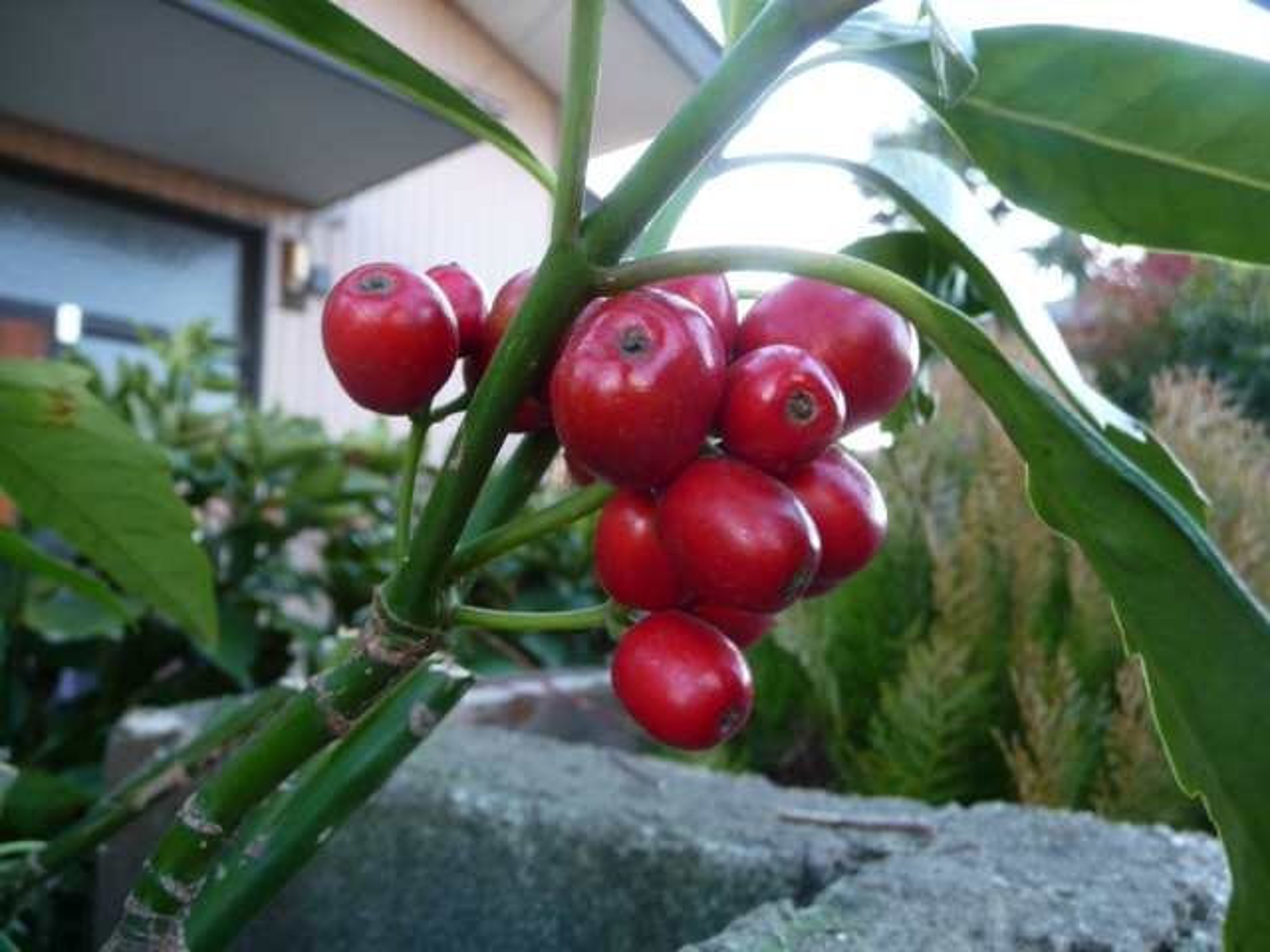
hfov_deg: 63.4
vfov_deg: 49.7
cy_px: 476
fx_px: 1027
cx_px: 635
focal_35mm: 28
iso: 100
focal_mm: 4.7
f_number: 3.3
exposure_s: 1/30
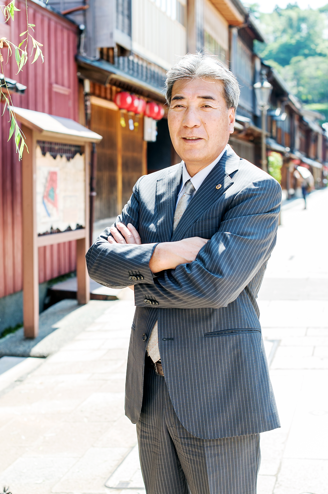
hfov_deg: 27.0
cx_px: 164
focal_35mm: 50
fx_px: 684
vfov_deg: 39.6
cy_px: 247
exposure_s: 1/400
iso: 100
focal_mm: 50
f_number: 4.5
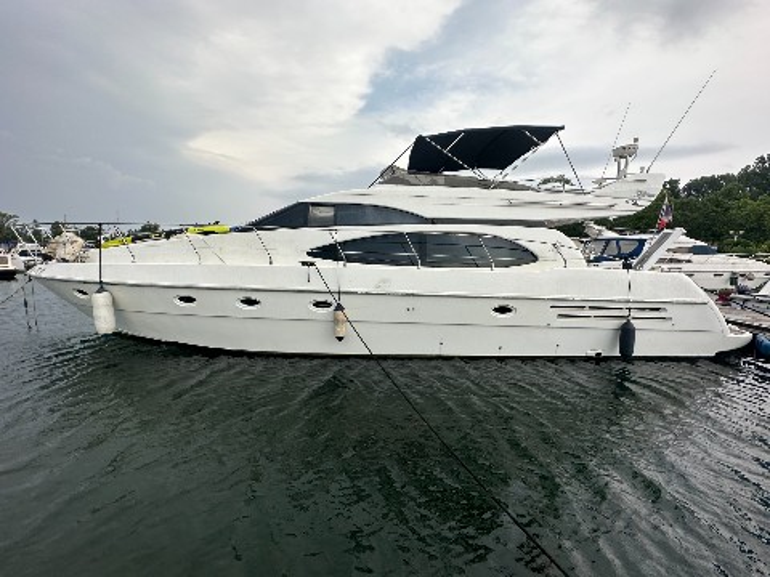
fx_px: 311
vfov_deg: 85.7
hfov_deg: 102.1
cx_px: 385
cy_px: 288
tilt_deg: -6.4
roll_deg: -1.0
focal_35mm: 14
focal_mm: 2.22
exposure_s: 1/1276
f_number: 2.2
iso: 50
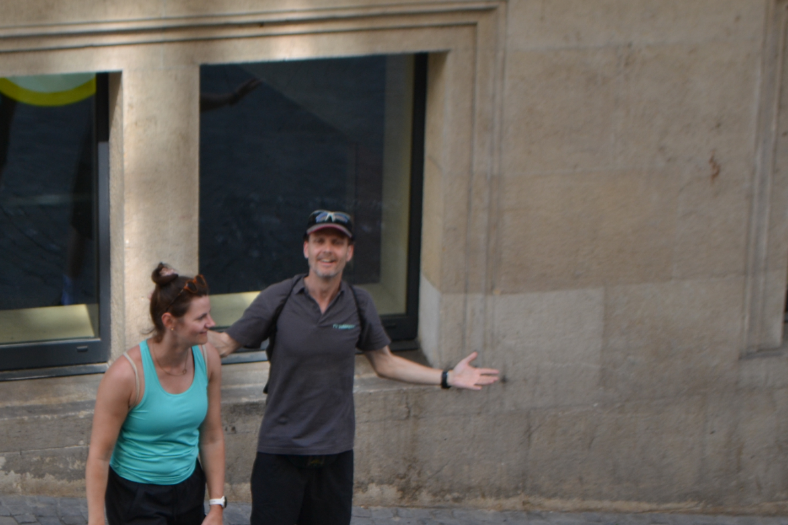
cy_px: 407
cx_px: 216
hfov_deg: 15.0
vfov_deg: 10.1
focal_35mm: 136
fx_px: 2976
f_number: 5.6
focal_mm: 52
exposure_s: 1/125
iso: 160
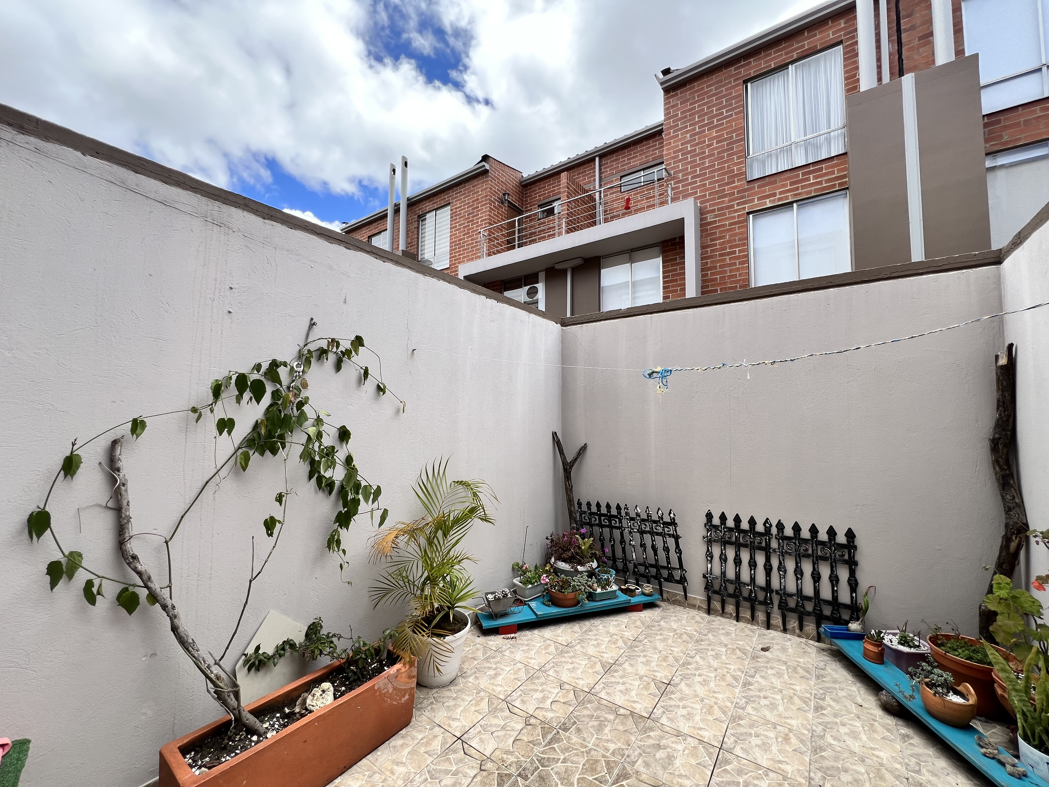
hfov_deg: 106.2
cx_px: 524
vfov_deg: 89.9
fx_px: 394
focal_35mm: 13
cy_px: 394
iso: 32
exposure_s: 1/579
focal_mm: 1.57
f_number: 1.8
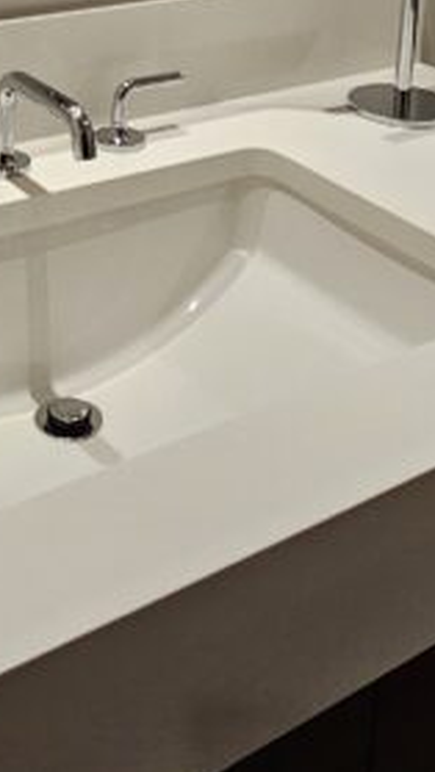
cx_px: 91
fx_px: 1066
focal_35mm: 52
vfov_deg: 33.6
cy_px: -119
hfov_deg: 22.8
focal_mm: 2.2
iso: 200
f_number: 2.2
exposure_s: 1/60
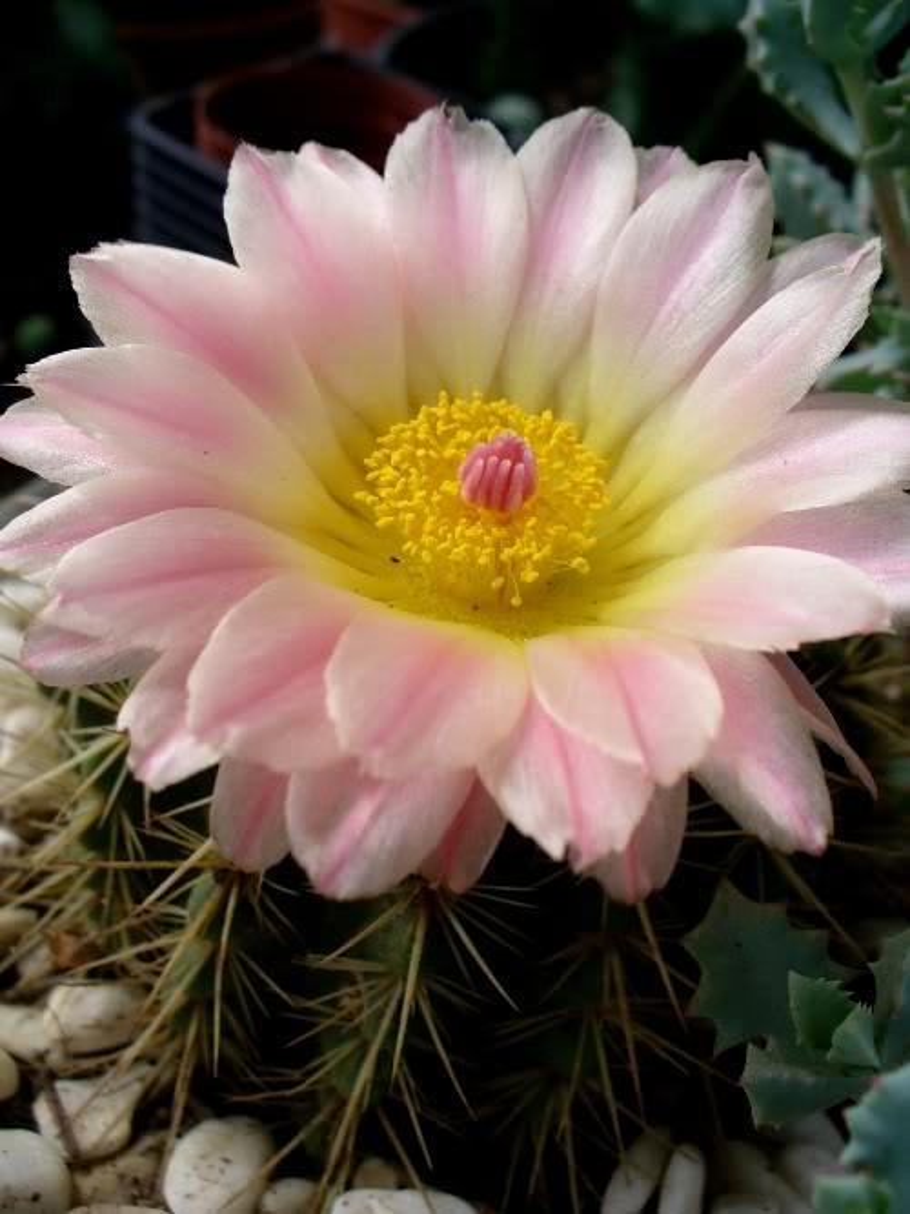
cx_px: 455
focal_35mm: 37
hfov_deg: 38.7
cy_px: 607
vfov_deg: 50.1
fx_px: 1297
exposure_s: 1/500
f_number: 2.8
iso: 80
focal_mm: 6.1
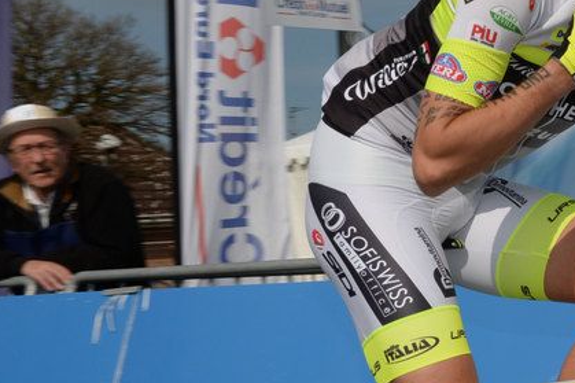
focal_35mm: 103
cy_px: 228
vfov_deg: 13.3
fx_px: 1644
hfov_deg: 18.6
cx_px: 726
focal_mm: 36
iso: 200
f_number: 18
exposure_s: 1/250
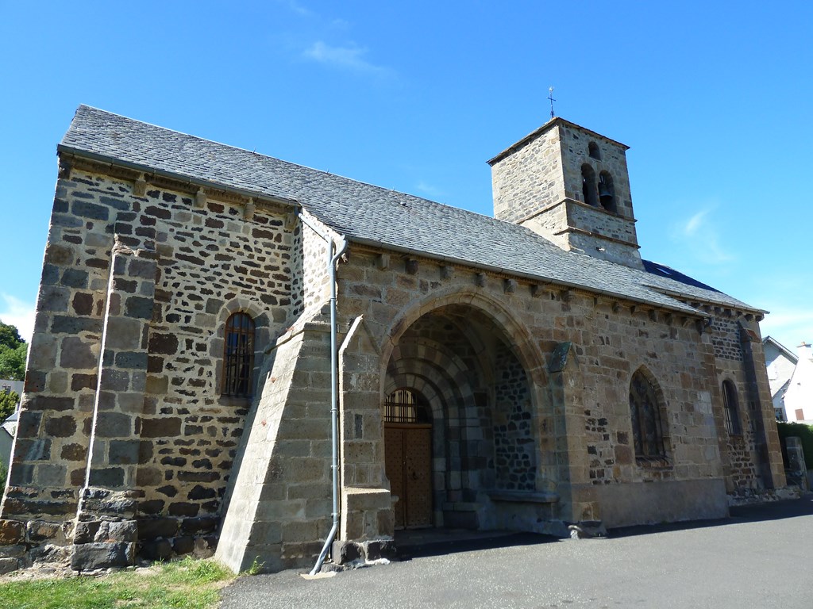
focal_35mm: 25
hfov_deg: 69.4
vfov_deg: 54.9
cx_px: 406
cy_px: 304
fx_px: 587
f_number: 4
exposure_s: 1/200
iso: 80
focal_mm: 4.1
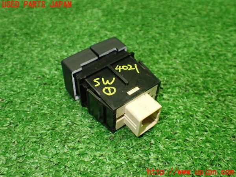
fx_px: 245
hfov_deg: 51.4
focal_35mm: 36
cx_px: 118
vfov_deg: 39.7
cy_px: 88
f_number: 2.5
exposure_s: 1/160
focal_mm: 6.37
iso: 640
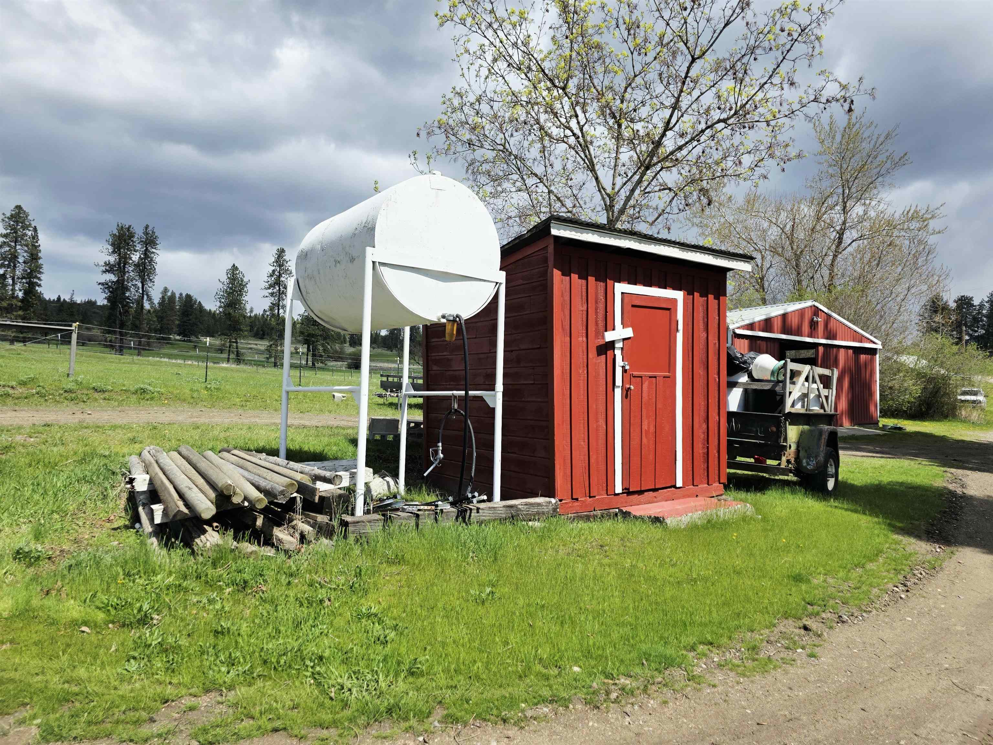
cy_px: 372
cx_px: 496
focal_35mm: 23
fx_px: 660
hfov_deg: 73.9
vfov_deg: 58.9
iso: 80
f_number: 1.7
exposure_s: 1/10000
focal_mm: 6.3
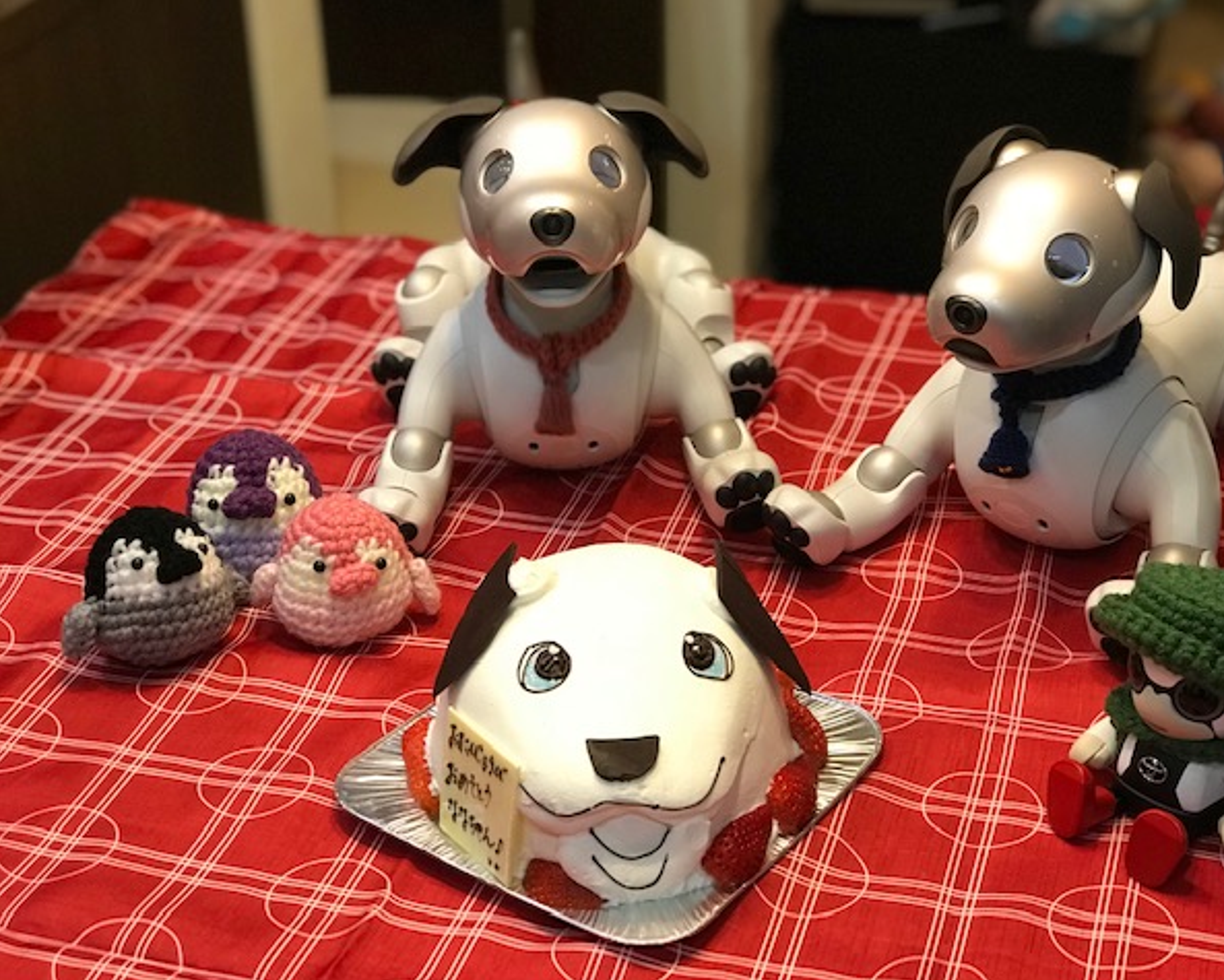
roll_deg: +0.7
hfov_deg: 31.4
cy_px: 491
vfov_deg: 25.4
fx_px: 2175
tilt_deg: -29.8
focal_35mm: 60
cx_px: 658
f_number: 2.8
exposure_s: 1/57
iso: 320
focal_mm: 6.6
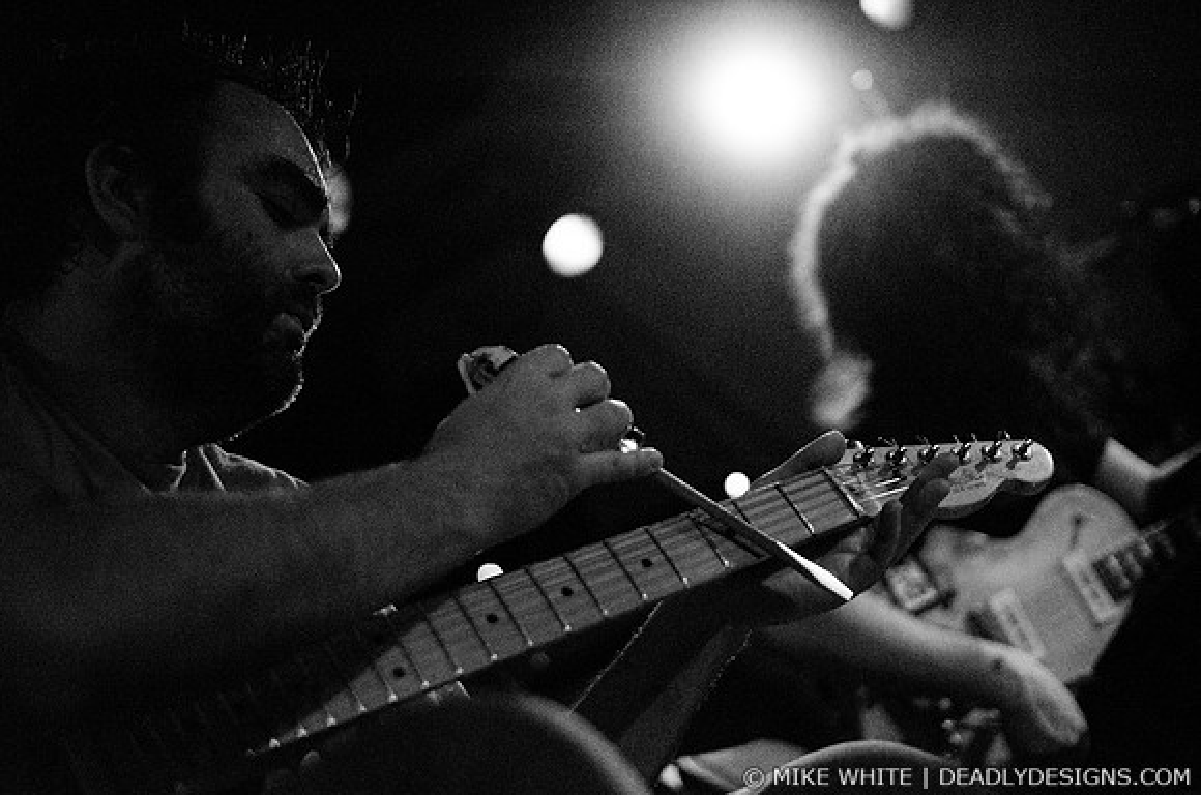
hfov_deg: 43.7
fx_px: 1498
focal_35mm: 45
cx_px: 600
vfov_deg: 29.7
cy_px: 398
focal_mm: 30
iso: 2000
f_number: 1.4
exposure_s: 1/60
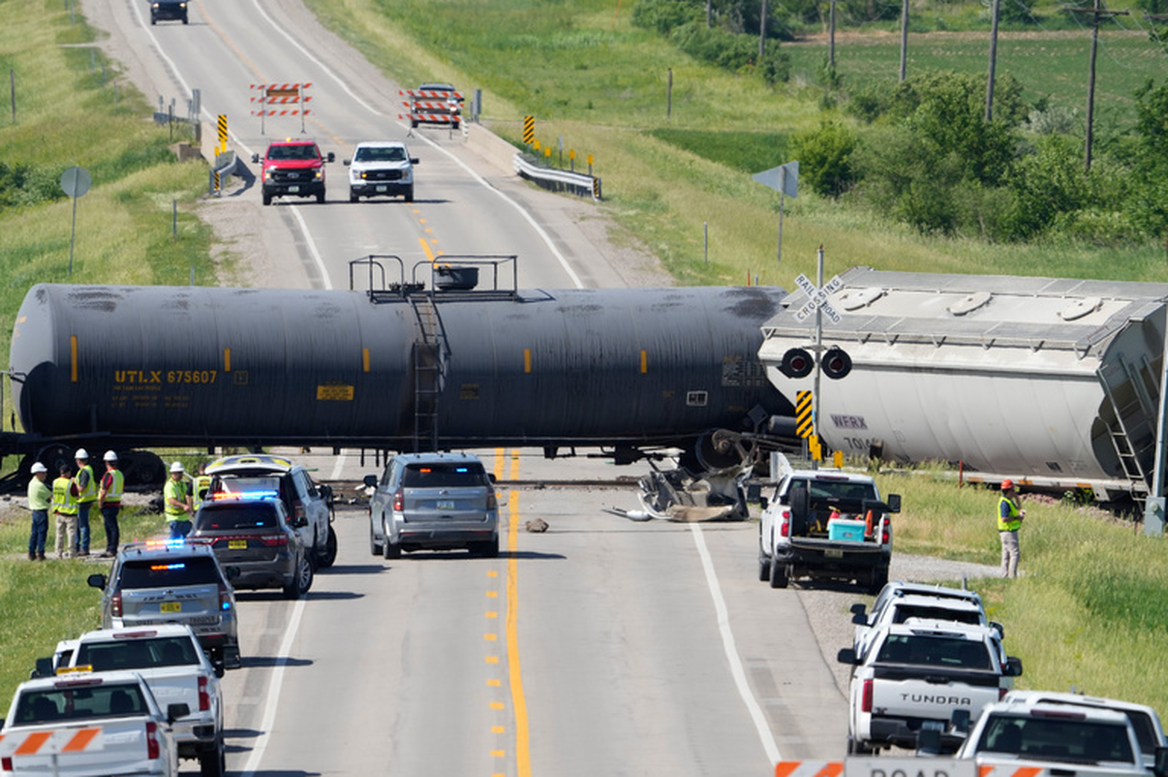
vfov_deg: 1.8
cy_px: 449
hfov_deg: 2.8
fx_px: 24220
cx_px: 490
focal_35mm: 747
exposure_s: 1/1600
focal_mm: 560
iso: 400
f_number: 6.3
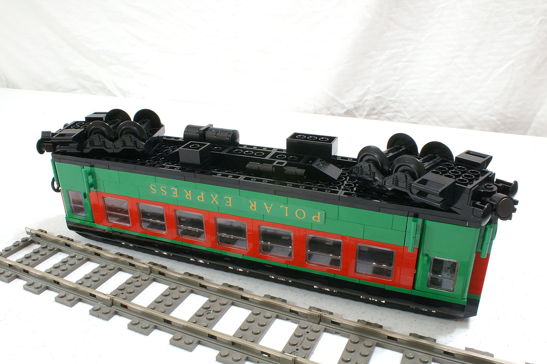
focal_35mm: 30
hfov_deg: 62.0
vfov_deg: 43.5
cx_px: 274
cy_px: 182
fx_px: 455
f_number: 25
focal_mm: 20
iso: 100
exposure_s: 8
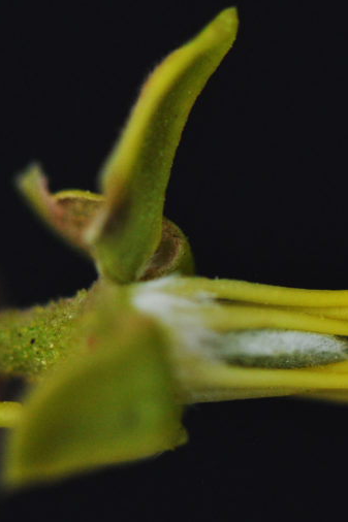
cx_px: 360
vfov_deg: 8.6
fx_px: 3464
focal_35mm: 239
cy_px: 262
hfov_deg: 5.7
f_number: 7.1
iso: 800
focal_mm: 105
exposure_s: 1/800
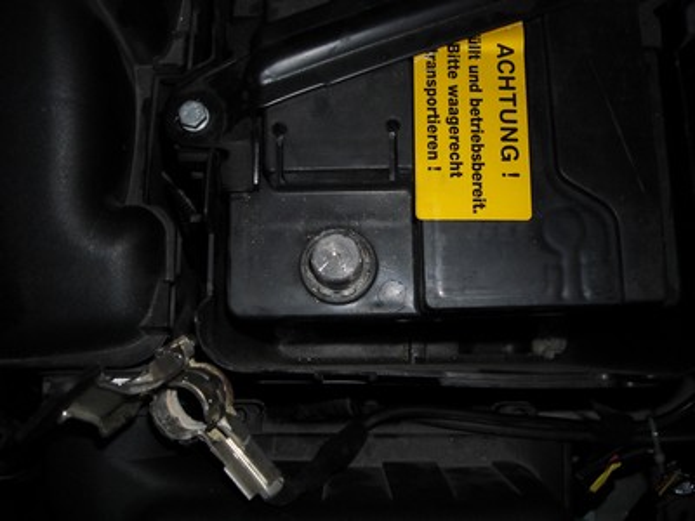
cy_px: 260
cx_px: 348
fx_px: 703
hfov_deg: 52.6
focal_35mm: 35
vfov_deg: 40.7
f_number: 5.6
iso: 200
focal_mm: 5.7
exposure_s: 1/60
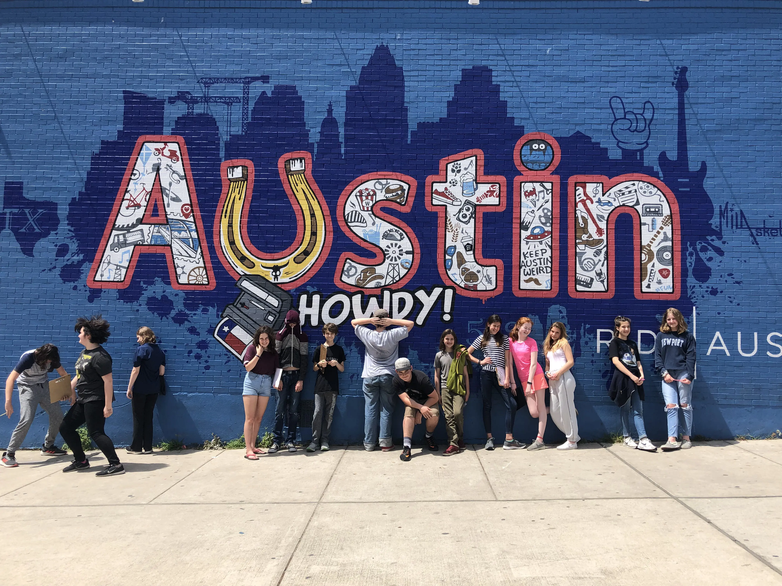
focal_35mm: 28
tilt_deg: +2.6
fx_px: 633
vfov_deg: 49.7
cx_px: 391
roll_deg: -1.4
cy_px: 293
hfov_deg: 63.4
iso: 20
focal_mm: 3.99
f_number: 1.8
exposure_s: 1/1675
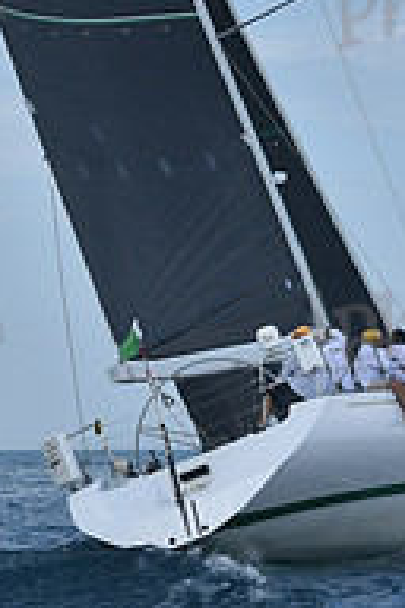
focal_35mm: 212
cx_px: 169
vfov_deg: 9.6
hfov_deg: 6.5
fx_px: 3577
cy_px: -152
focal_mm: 70
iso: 250
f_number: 8
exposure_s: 1/1250
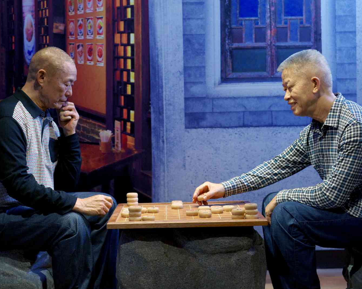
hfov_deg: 32.0
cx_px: 176
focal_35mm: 59
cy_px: 145
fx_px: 632
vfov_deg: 25.8
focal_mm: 35
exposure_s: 1/80
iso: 800
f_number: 2.8
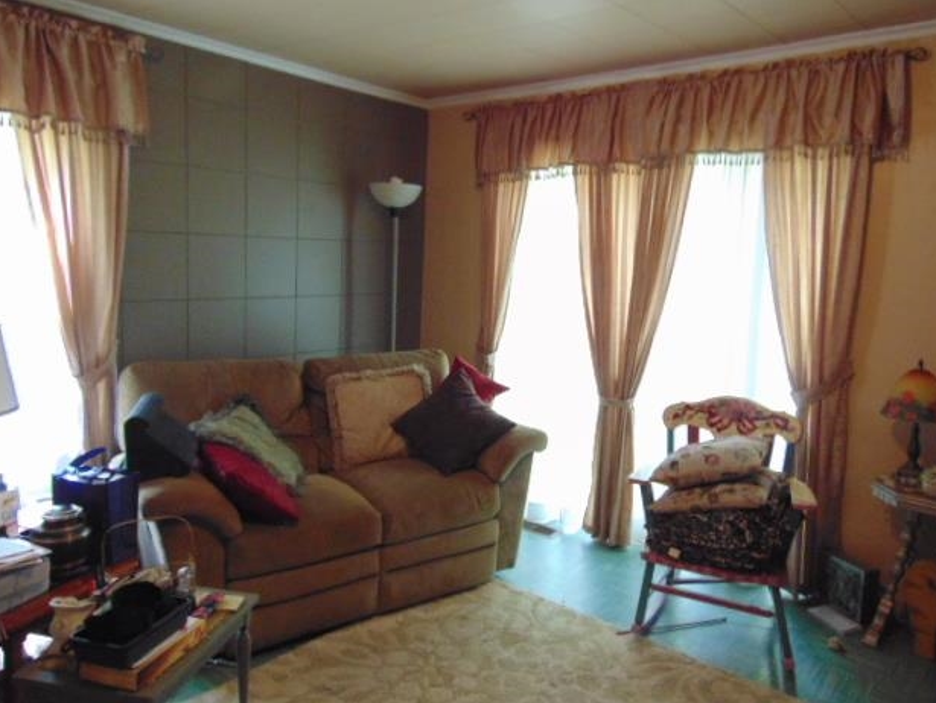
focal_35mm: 26
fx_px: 703
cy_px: 339
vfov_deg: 53.1
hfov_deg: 67.3
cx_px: 481
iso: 400
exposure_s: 1/25
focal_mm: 4.5
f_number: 3
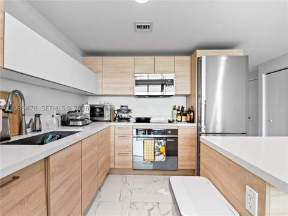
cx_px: 144
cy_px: 108
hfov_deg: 94.5
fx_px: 133
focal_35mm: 16
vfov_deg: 78.1
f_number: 8
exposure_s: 1/2.5
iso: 400
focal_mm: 8
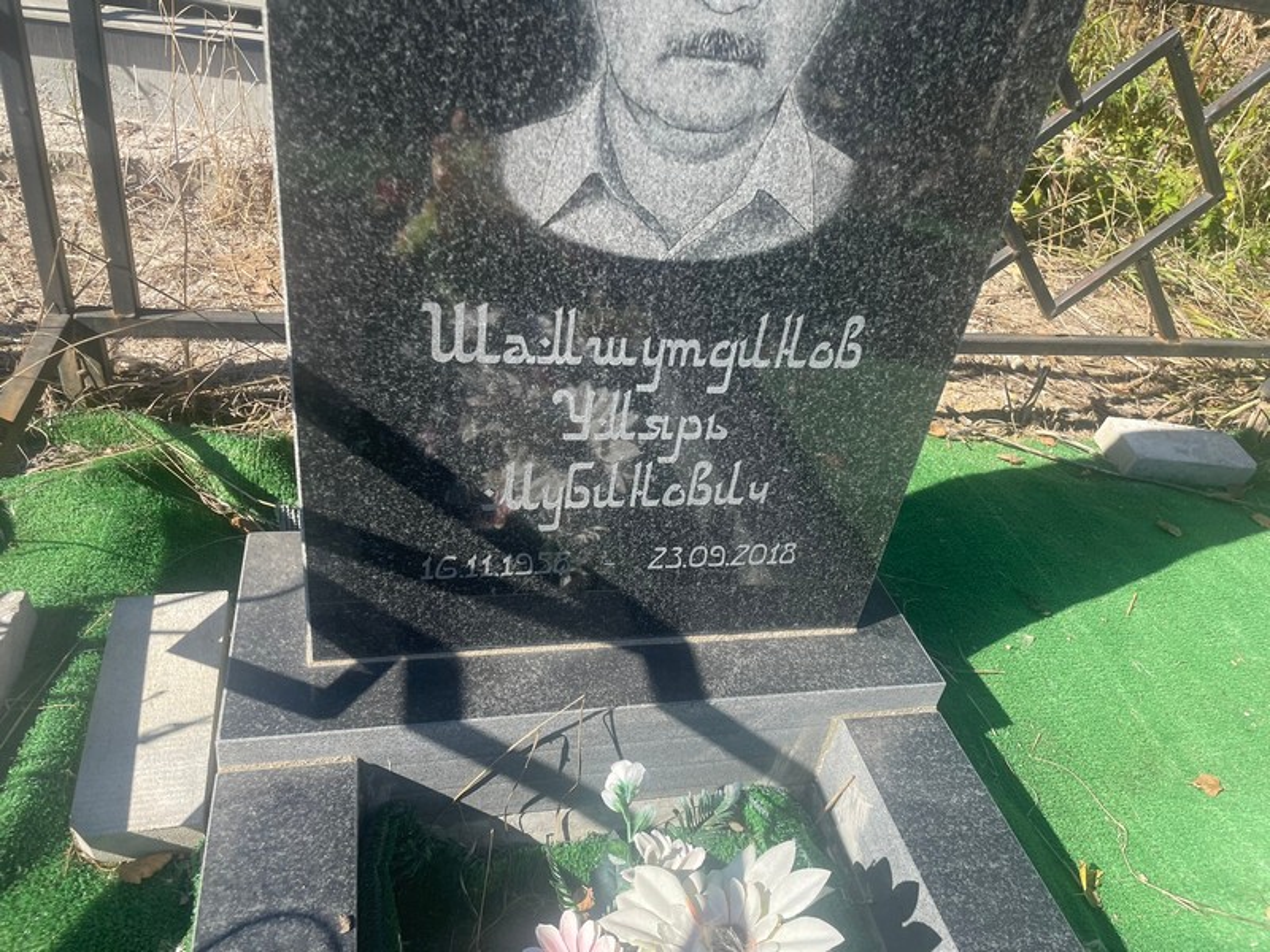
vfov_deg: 53.1
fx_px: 954
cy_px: 476
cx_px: 635
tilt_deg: -41.6
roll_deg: -10.7
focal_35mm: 26
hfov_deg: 67.3
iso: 32
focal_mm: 4.2
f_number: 1.6
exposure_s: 1/1473
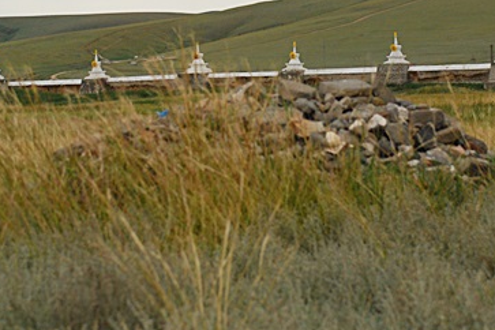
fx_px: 2186
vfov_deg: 8.6
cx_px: 274
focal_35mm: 159
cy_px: 55
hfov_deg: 12.9
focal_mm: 48
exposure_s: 1/1600
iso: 400
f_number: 6.3
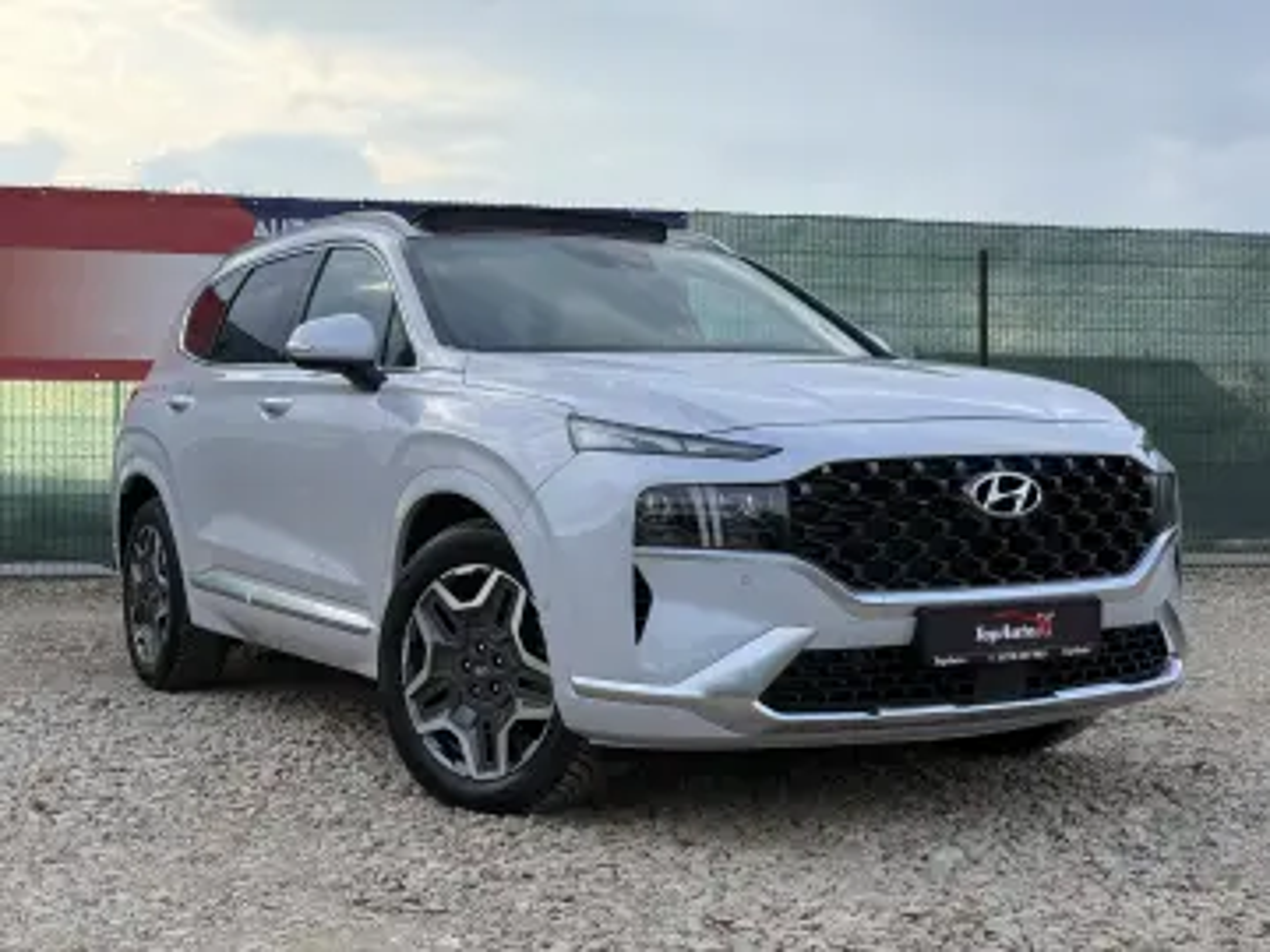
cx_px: 635
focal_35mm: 48
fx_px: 1761
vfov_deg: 30.3
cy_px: 476
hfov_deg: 39.7
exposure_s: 1/1116
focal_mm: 6.76
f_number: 1.78
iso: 64
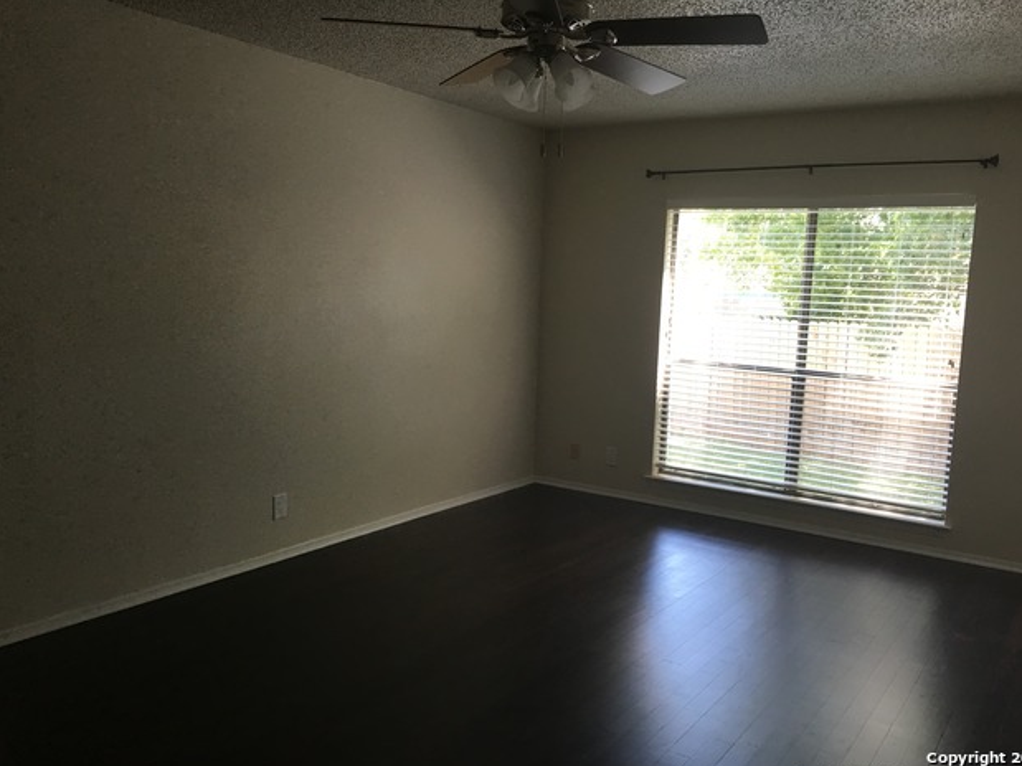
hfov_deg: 60.0
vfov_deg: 46.8
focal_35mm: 30
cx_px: 527
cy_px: 391
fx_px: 886
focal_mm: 4.15
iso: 40
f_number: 2.2
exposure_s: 1/30
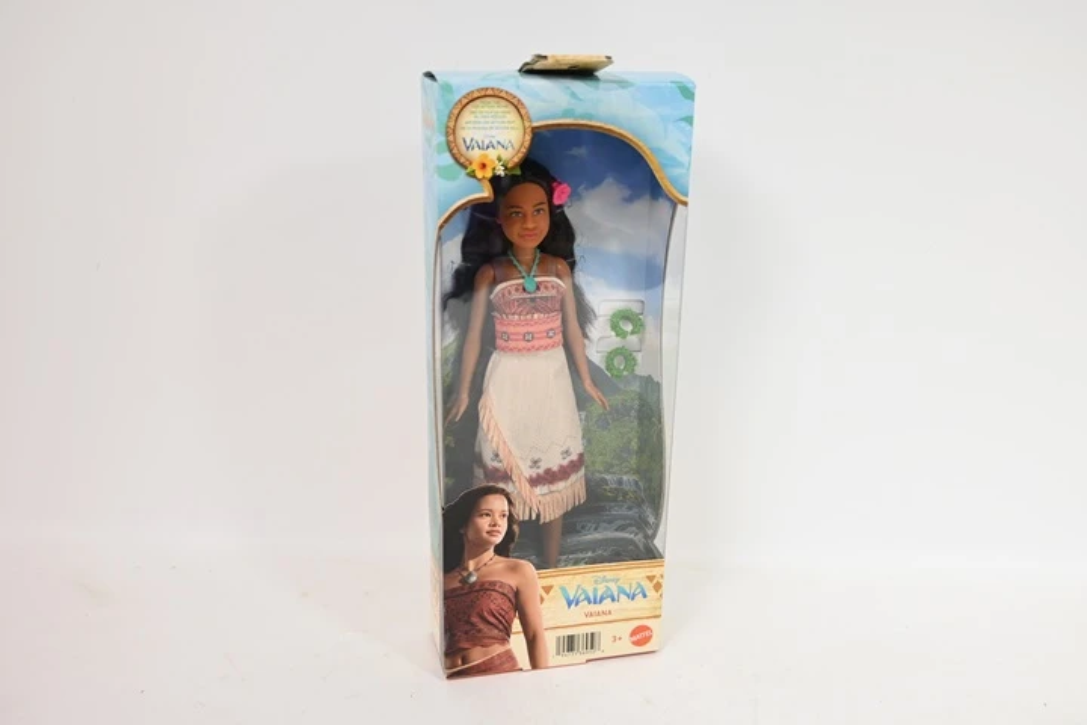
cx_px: 544
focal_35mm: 34
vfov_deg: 39.1
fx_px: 1019
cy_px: 362
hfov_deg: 56.1
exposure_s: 1/160
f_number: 4
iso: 400
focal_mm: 22.5
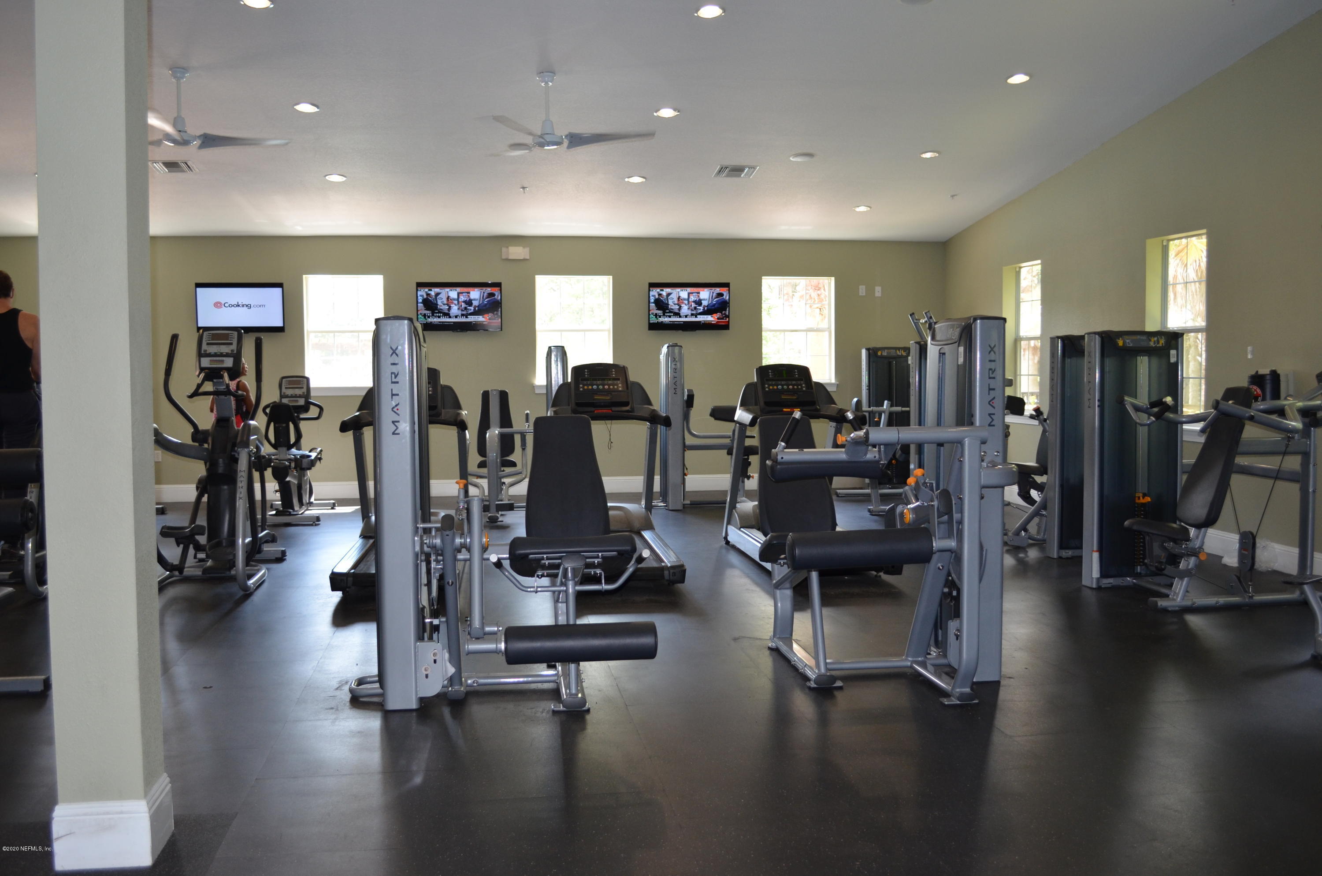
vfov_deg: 39.8
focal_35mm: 33
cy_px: 438
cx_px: 661
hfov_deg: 57.3
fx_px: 1209
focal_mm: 22
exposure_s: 1/100
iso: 400
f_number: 3.8
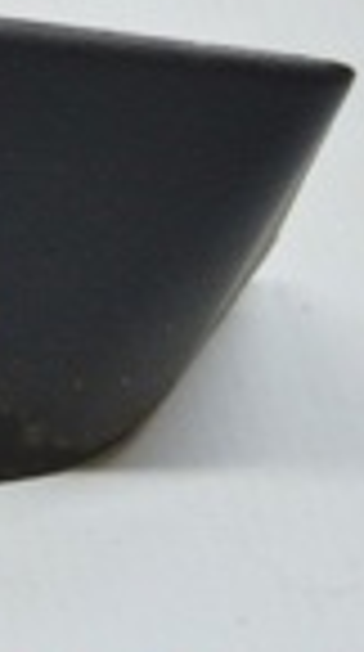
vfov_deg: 12.4
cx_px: -634
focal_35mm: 173
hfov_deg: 6.5
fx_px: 2990
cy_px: 380
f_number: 4
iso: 400
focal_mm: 25
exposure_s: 1/60
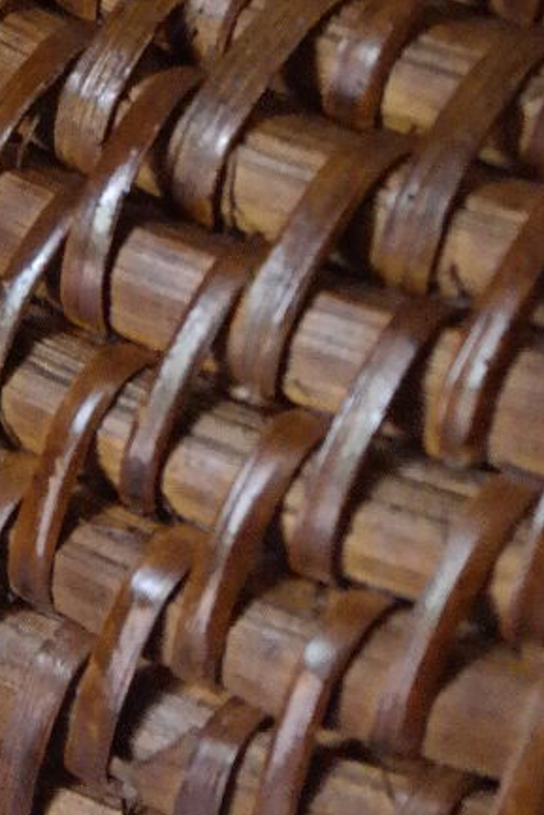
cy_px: -678
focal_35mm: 307
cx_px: 486
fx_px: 6953
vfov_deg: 6.6
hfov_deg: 4.5
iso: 3200
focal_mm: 50
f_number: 5.6
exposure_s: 1/60
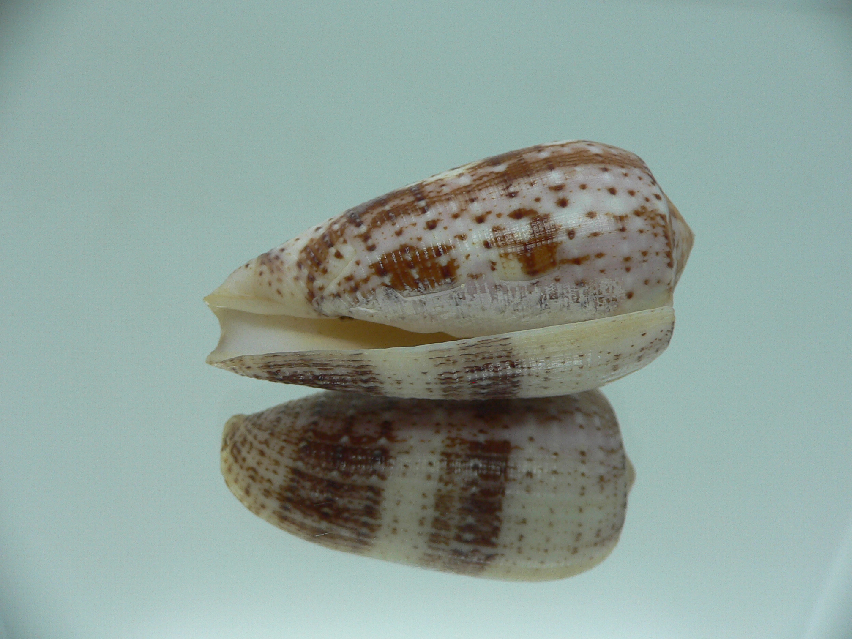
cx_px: 426
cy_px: 320
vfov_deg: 40.7
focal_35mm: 35
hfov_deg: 52.6
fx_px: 861
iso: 80
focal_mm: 4.6
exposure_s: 1/60
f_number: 2.8
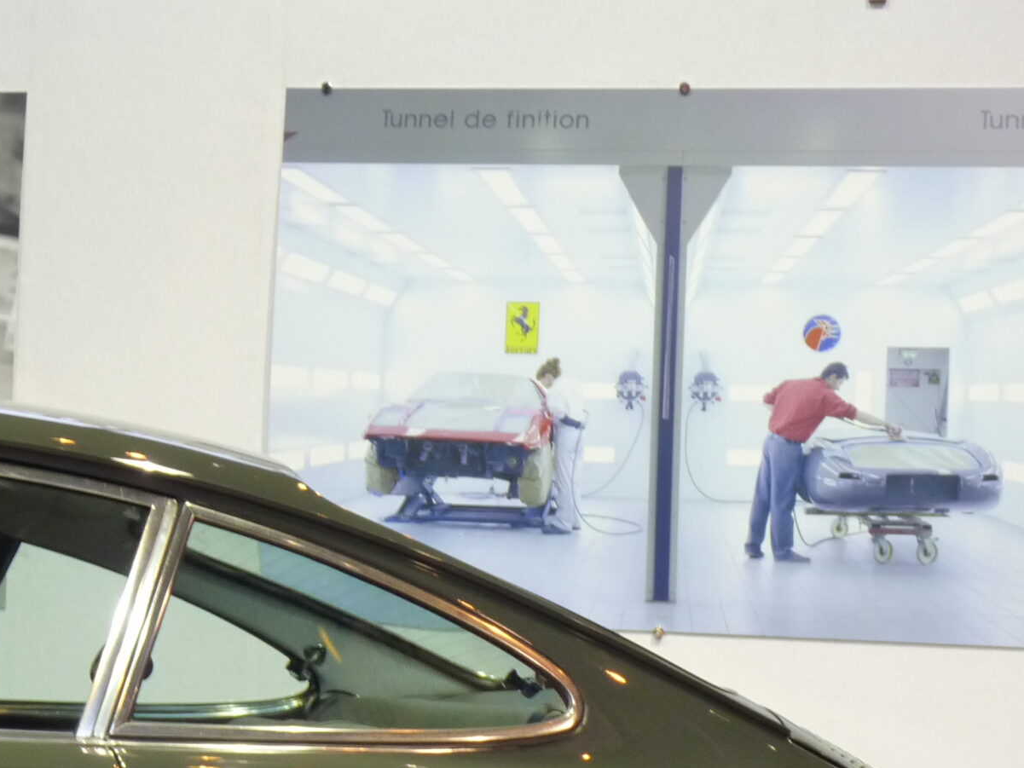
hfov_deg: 17.2
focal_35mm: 113
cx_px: 165
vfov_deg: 13.1
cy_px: 600
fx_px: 3343
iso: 250
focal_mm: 9.5
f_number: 3.2
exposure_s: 1/30
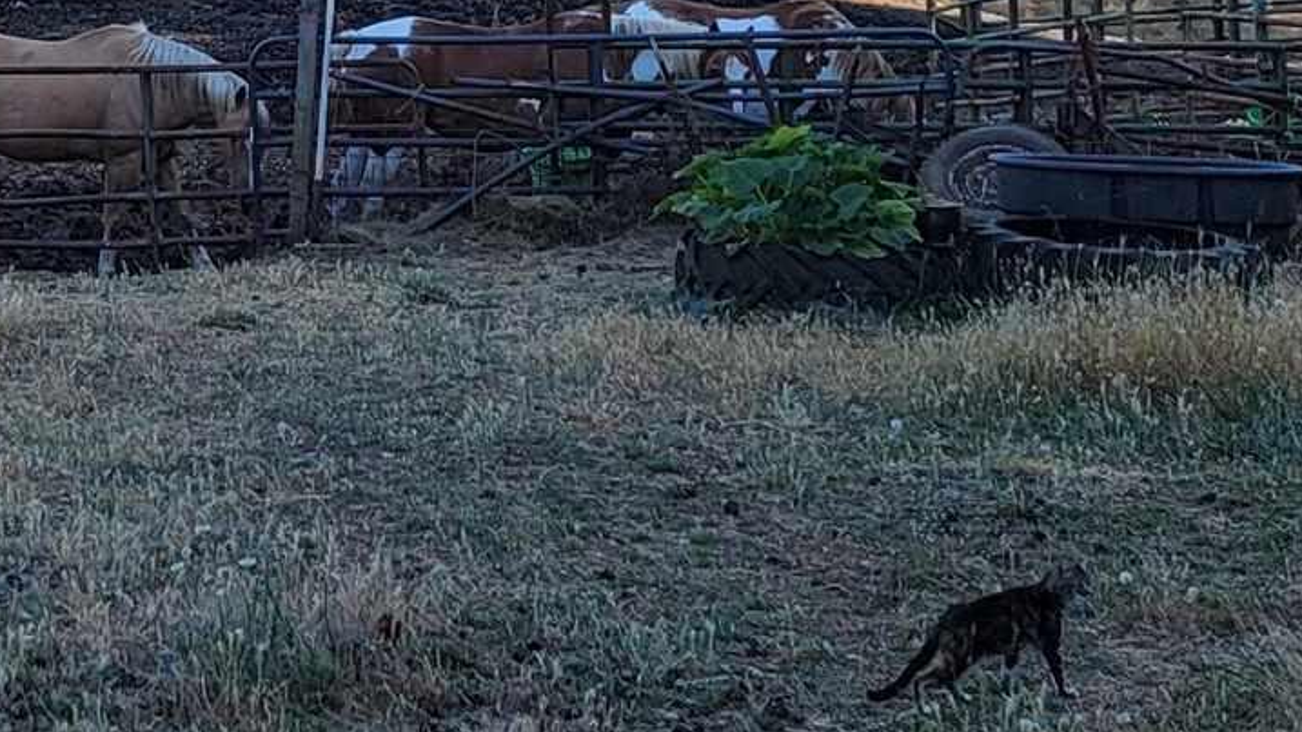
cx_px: -311
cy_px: -628
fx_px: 3866
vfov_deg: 10.2
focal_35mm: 112
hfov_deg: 18.0
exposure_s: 1/453
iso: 16
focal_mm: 6.7
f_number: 1.8
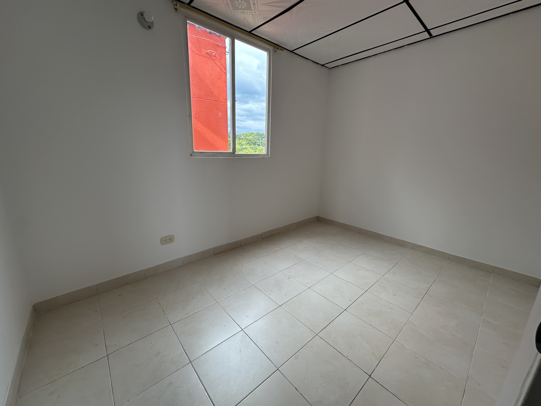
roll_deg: -1.4
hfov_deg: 102.1
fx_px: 219
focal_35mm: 14
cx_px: 270
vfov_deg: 85.7
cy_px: 203
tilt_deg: -13.3
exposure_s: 1/140
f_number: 2.2
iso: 40
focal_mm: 2.22
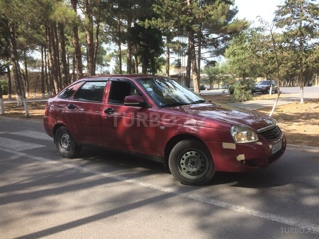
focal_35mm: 29
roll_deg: -0.8
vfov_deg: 48.2
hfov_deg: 61.7
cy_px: 120
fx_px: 267
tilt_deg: -7.5
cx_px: 160
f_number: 2.2
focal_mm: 4.15
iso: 32
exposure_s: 1/595
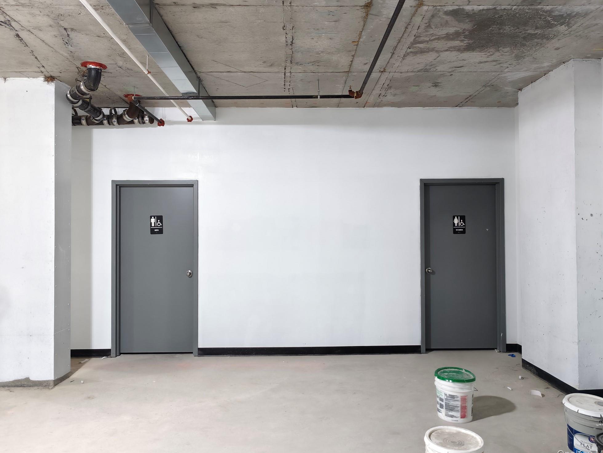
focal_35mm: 24
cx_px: 305
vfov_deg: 56.8
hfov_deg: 71.6
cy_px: 225
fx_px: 418
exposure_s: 1/40
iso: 1021
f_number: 1.57
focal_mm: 5.6
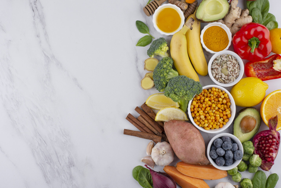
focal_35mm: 50
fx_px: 390
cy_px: 94
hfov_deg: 39.6
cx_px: 140
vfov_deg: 27.0
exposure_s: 1/100
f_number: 9
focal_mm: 50
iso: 100
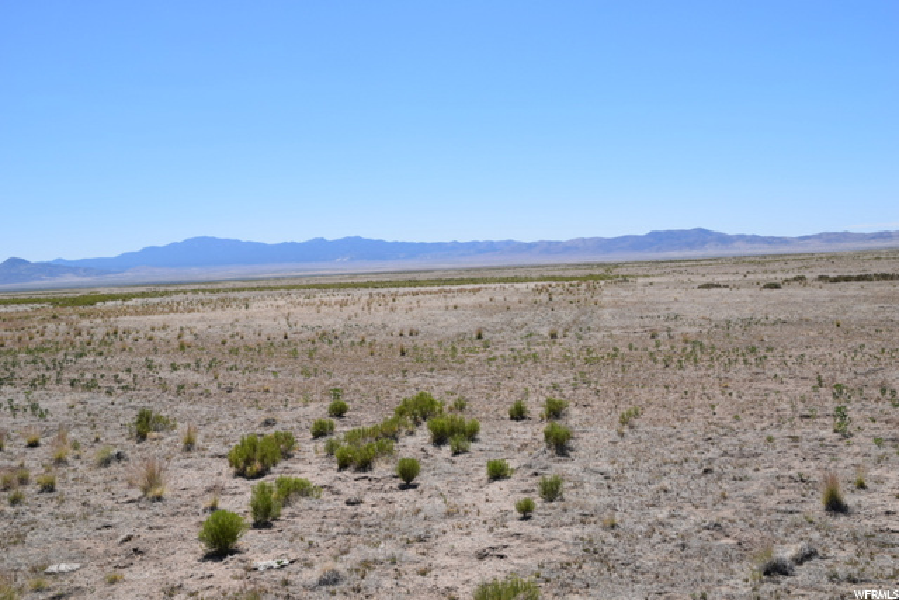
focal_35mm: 45
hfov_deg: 43.6
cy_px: 300
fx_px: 1124
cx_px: 450
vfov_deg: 29.9
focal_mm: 30
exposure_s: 1/400
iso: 200
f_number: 10
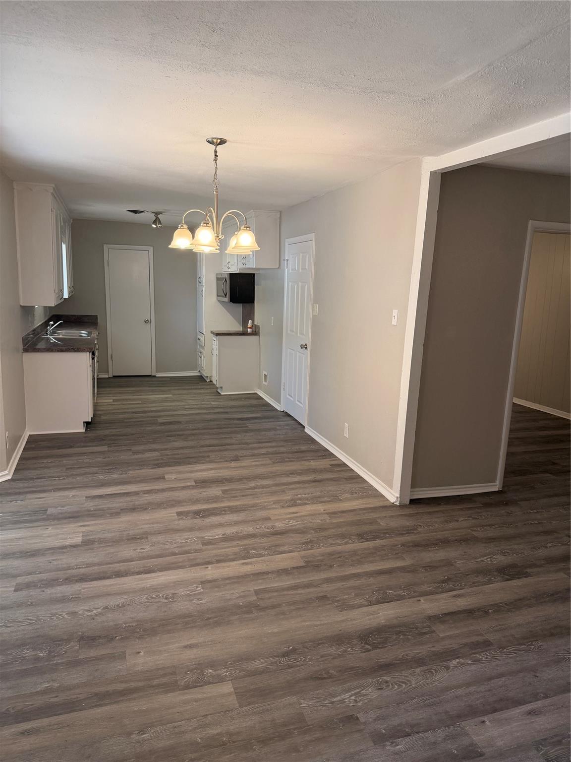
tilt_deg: -9.9
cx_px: 286
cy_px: 381
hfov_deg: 56.8
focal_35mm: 24
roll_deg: -1.5
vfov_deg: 71.6
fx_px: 528
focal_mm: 6.76
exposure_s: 1/120
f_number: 1.78
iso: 125
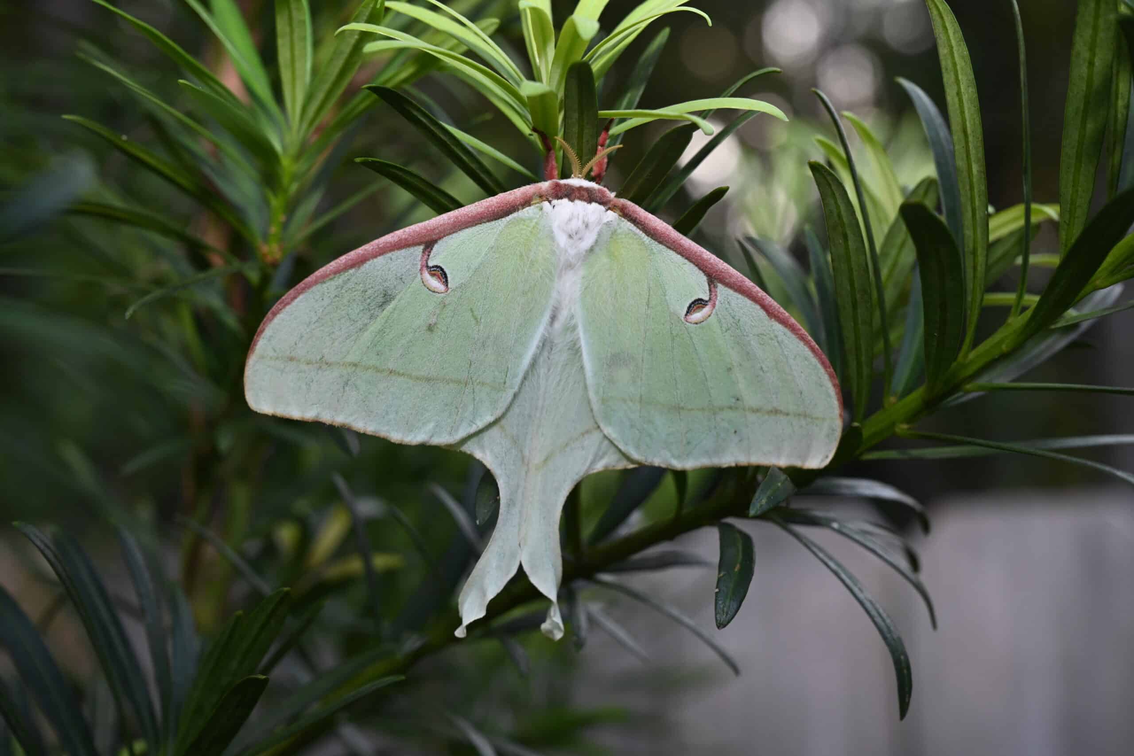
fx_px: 2205
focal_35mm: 70
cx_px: 567
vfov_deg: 19.5
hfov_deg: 28.8
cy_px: 378
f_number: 8
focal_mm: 70
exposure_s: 1/80
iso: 360
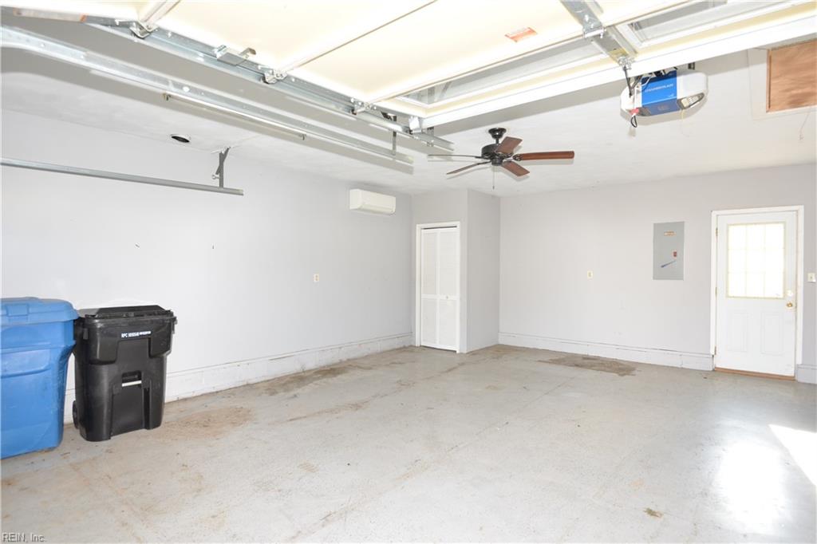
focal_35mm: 19
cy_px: 272
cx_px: 408
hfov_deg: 86.9
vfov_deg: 64.5
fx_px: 431
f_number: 4
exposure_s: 1/60
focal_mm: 19
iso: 200
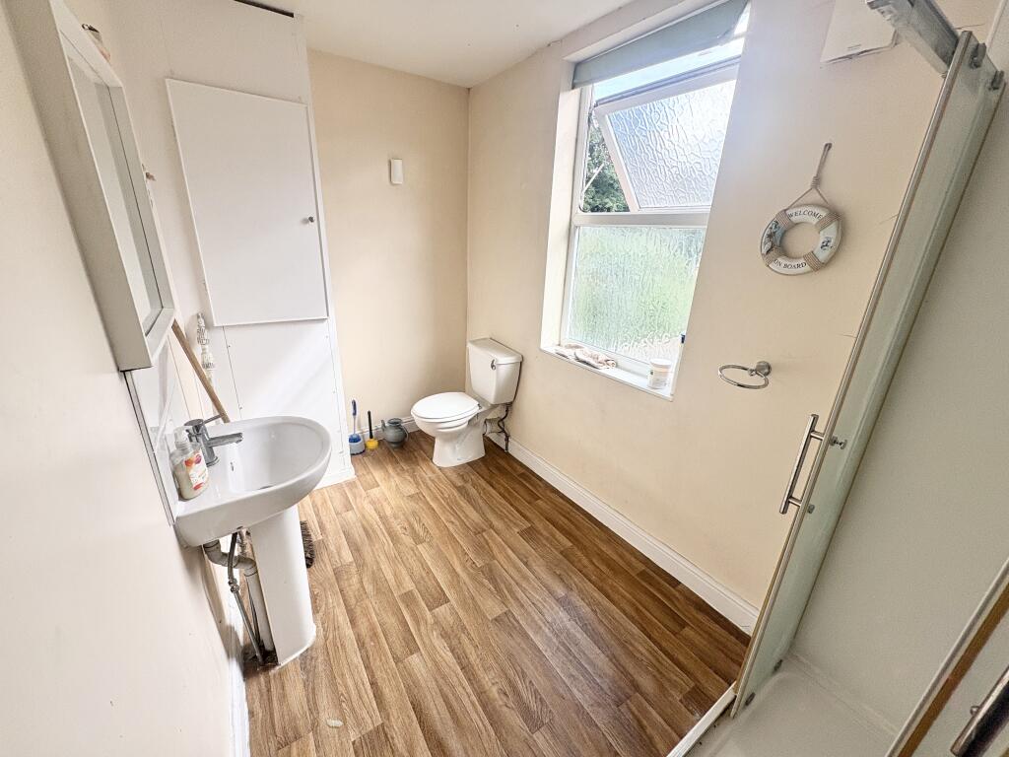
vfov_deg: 85.7
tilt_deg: -20.0
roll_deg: -0.9
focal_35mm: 14
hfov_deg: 102.1
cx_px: 504
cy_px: 378
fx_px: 408
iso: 40
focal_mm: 2.22
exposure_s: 1/99
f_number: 2.2
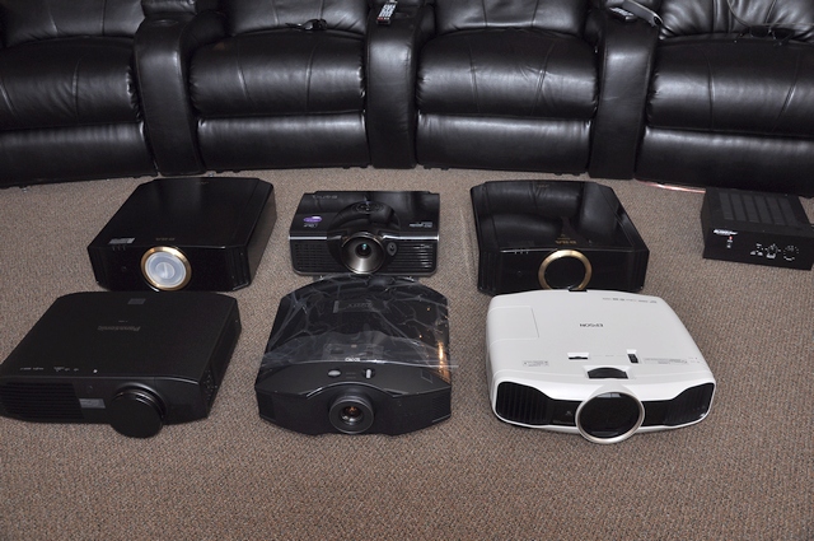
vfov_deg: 41.6
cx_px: 407
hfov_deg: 59.6
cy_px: 270
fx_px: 711
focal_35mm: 32
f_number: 5
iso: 400
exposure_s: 1/60
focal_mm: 21
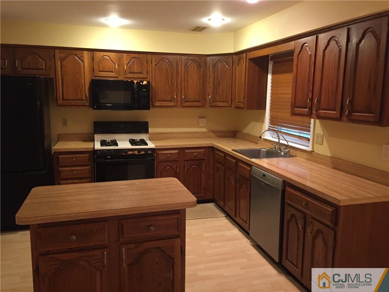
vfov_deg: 48.2
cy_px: 146
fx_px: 326
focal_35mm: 29
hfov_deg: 61.7
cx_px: 194
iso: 200
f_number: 2.2
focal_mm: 4.15
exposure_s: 1/30
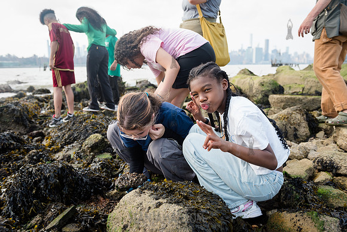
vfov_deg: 42.3
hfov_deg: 60.3
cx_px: 174
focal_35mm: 31
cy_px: 116
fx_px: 299
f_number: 4
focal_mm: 31
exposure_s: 1/500
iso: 320
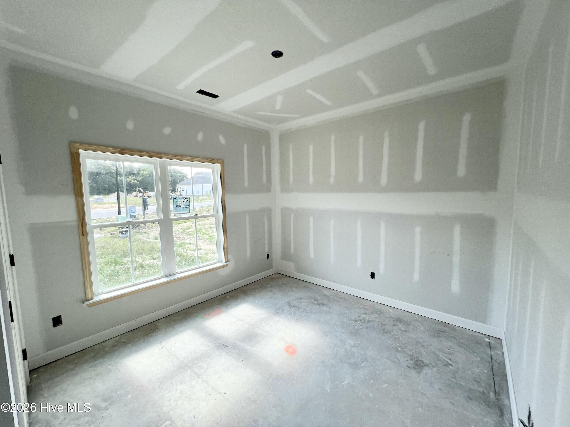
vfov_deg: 89.9
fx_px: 214
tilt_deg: -5.9
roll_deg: +0.8
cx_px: 285
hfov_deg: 106.2
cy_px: 214
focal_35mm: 13
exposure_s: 1/153
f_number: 1.8
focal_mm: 1.57
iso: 32
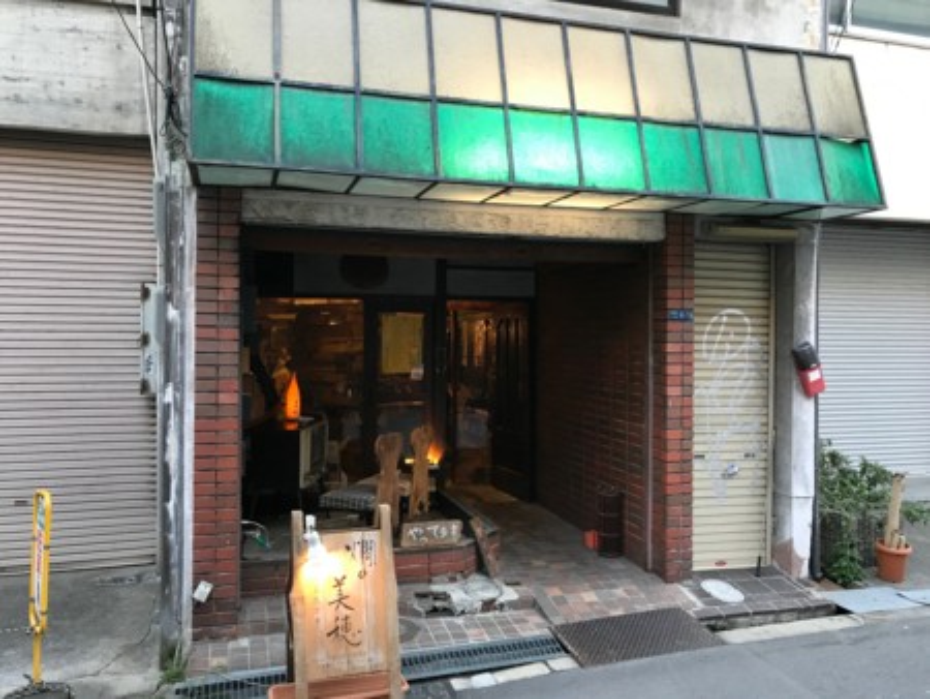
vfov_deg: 49.8
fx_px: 753
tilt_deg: +0.1
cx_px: 465
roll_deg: -0.3
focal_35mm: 28
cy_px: 350
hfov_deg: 63.4
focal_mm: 3.99
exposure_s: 1/24
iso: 40
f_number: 1.8
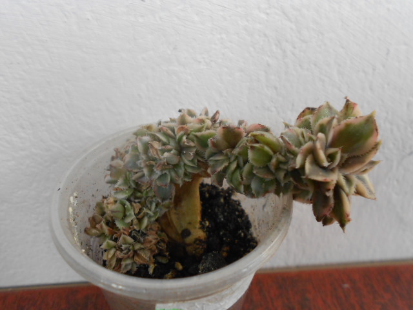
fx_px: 346
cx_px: 206
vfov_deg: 48.2
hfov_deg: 61.7
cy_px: 155
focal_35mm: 29
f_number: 3.4
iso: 200
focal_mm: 5.3
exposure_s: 1/30
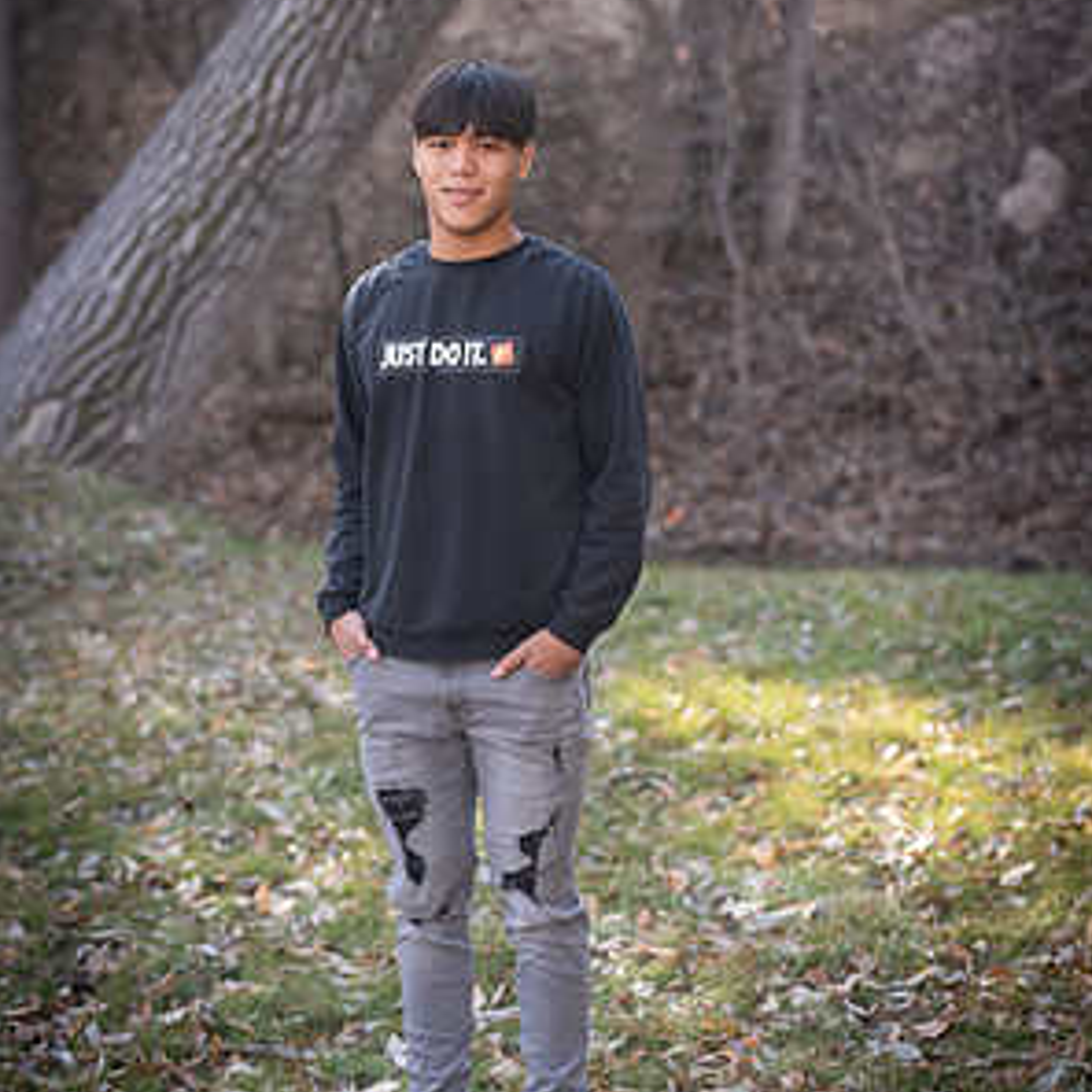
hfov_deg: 15.8
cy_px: 446
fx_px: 3926
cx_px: 542
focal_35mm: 110
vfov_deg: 15.8
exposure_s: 1/125
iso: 100
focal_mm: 85
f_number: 3.2
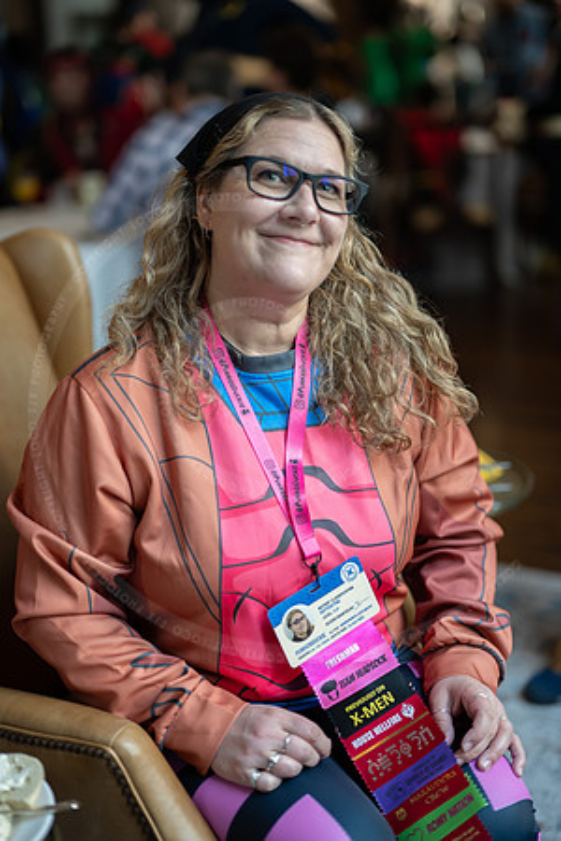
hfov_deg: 27.0
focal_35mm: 50
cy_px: 420
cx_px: 280
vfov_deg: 39.6
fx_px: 1169
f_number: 1.2
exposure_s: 1/200
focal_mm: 50
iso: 640
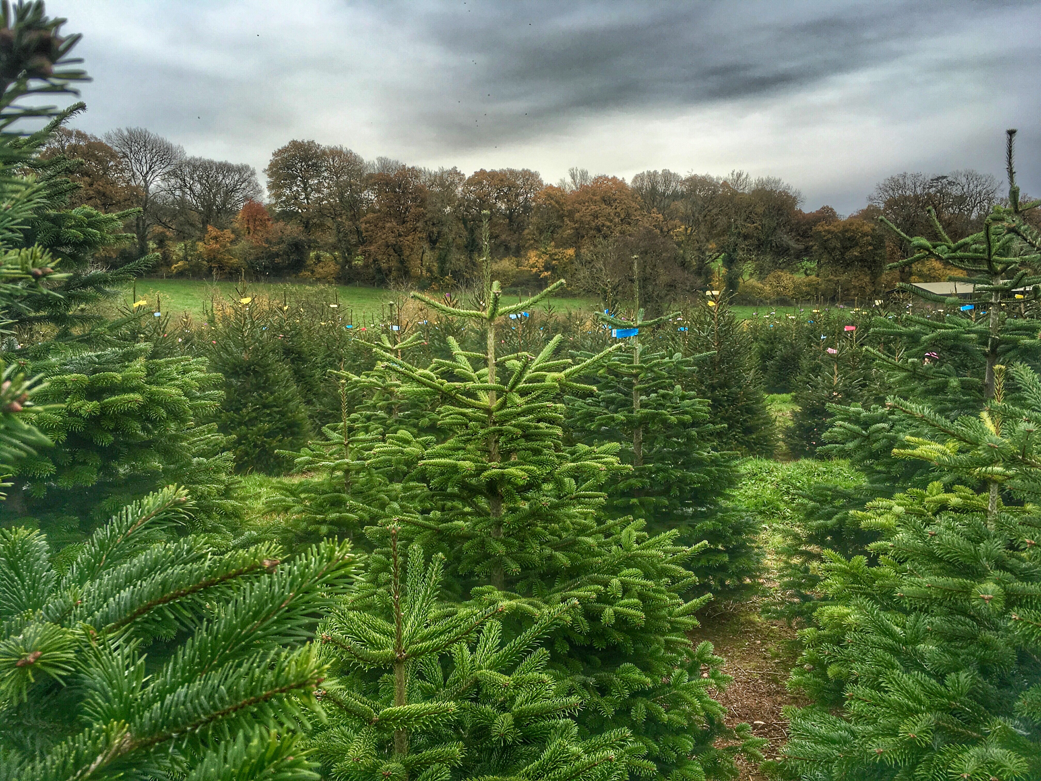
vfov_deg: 48.2
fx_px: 872
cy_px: 390
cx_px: 520
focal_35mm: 29
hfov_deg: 61.7
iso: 25
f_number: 2.2
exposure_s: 1/174
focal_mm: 4.15
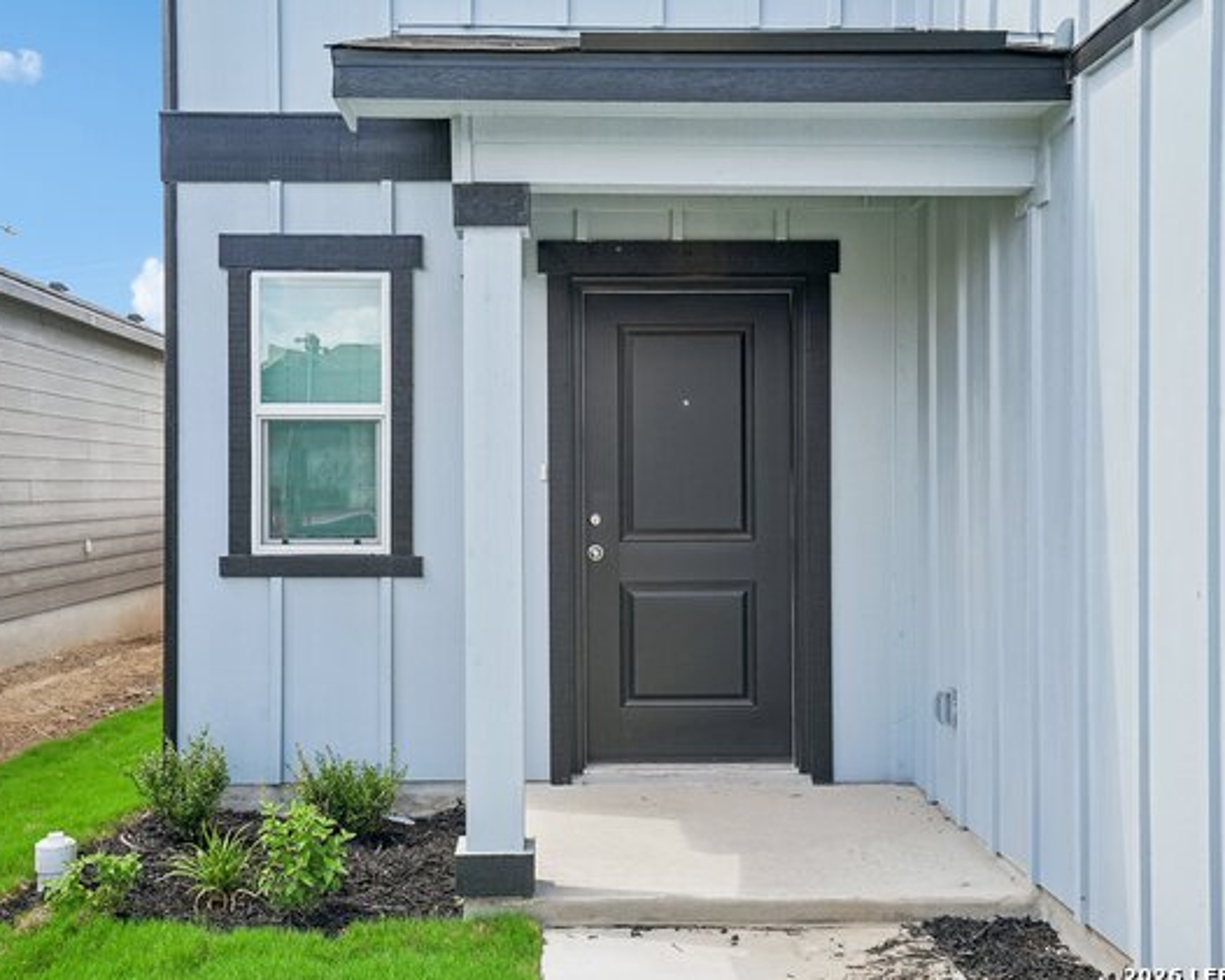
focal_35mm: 40
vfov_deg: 37.3
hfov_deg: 45.7
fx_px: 1450
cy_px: 492
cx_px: 564
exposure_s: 1/160
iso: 200
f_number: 9
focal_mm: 35
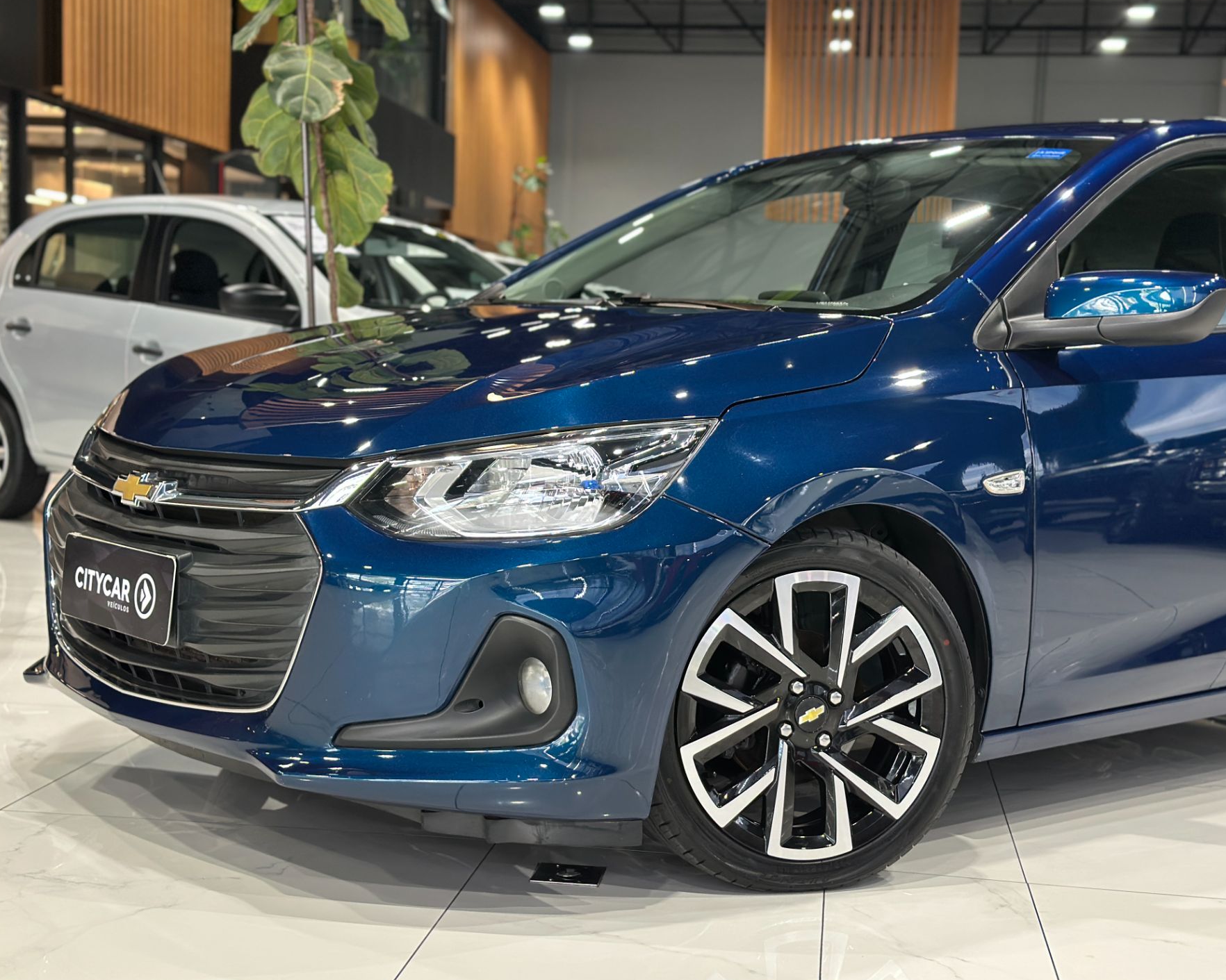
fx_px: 1850
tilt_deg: -5.0
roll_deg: -1.7
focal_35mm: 51
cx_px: 606
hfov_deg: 36.7
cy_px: 490
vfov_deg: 29.7
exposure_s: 1/60
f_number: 1.78
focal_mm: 6.86
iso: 200
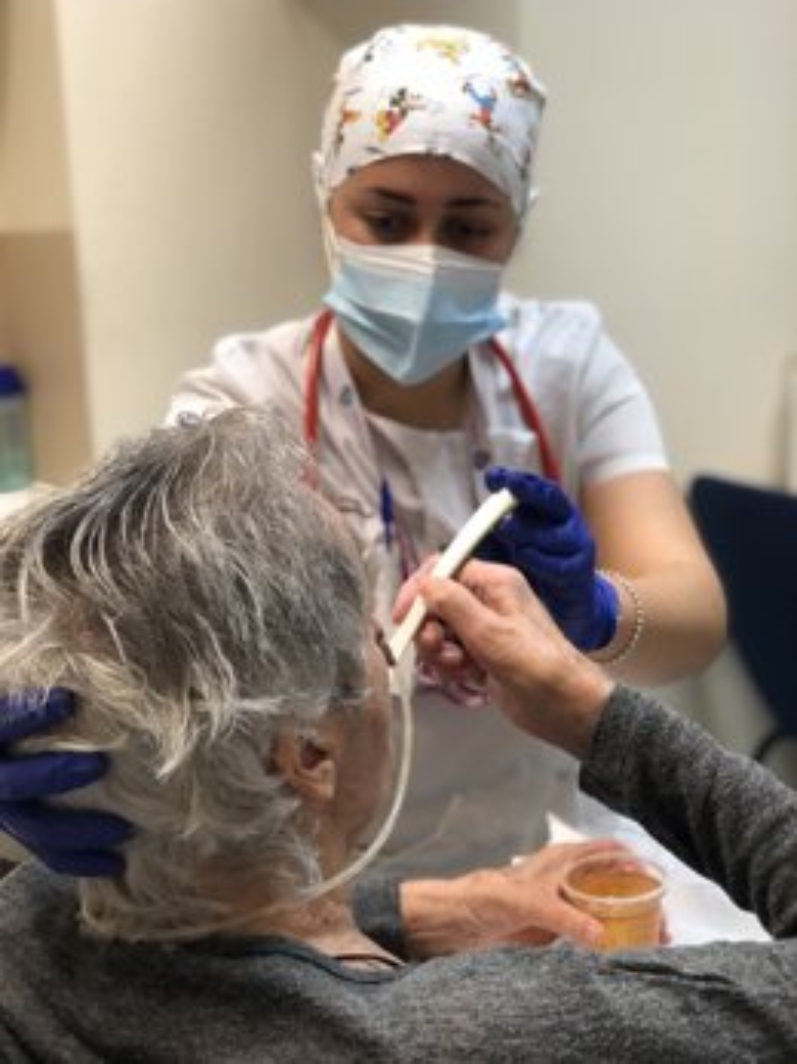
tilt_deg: -10.8
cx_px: 398
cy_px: 532
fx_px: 1751
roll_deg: +2.1
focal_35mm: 57
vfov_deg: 33.8
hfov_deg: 25.6
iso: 100
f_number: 2.8
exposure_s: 1/33
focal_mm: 6.6
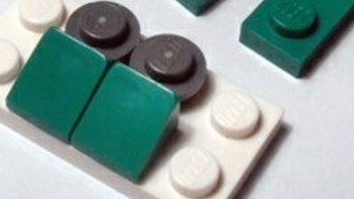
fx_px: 1295
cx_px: 127
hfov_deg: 15.5
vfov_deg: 8.6
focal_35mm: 138
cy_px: -73
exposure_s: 1/80
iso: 80
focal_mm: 6.61
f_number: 3.9
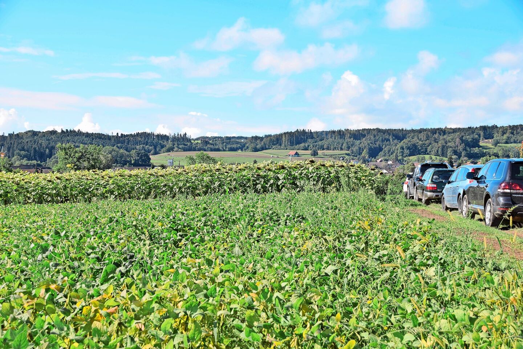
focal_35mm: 51
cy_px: 174
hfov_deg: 38.9
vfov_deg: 26.5
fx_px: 741
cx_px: 262
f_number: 9
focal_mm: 34
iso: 200
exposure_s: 1/320
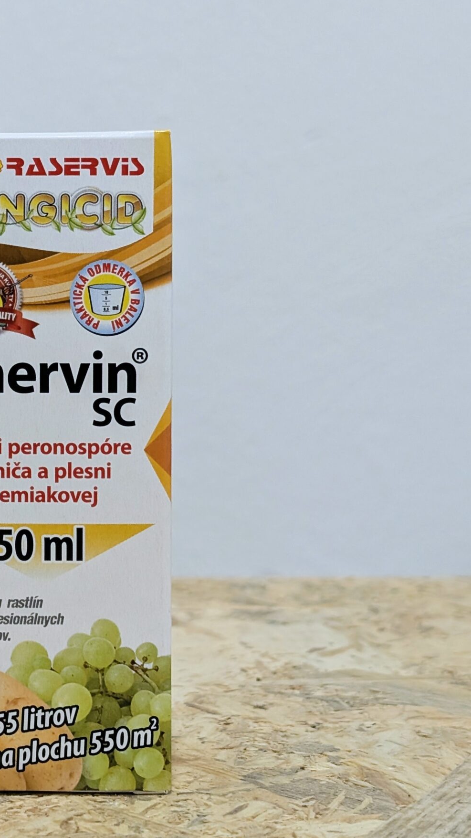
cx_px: 30
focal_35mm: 78
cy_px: 436
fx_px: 1732
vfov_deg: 27.2
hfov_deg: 15.3
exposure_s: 1/100
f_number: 1.68
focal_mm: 6.9
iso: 168
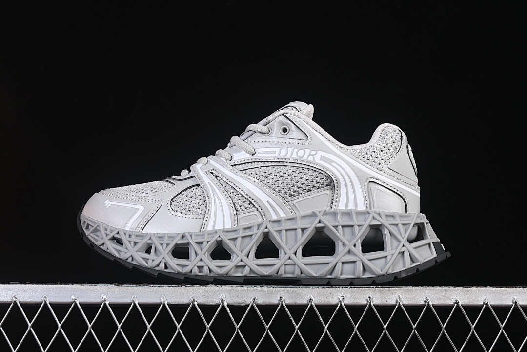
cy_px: 176
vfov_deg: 18.2
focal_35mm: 75
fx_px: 1098
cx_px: 264
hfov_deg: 27.0
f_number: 7.1
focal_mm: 50
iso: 160
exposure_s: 1/60
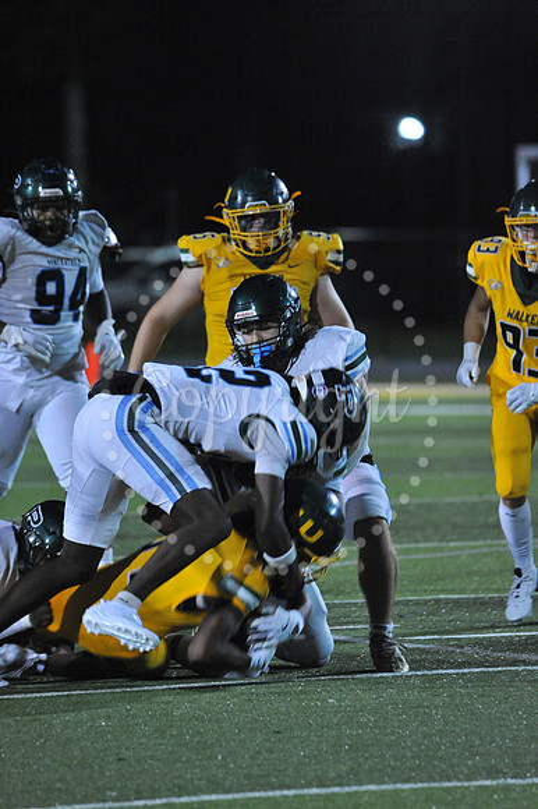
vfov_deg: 5.2
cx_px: 269
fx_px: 8977
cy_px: 404
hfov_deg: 3.4
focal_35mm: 400
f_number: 6
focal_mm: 400
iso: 6400
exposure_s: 1/200
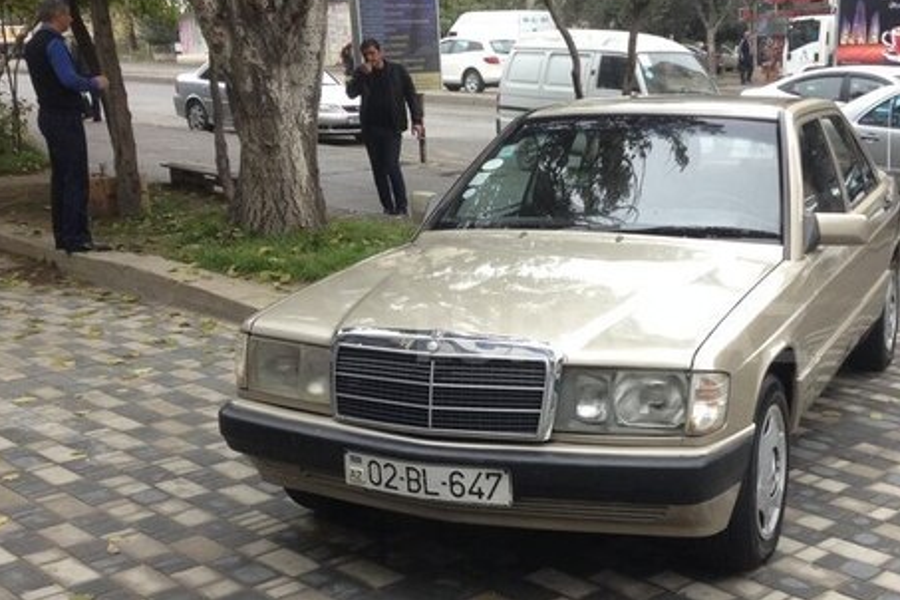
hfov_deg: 39.1
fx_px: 1250
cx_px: 604
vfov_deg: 27.0
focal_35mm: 50
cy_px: 333
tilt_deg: -12.0
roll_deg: +1.8
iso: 80
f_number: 2.4
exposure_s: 1/120
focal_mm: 4.12
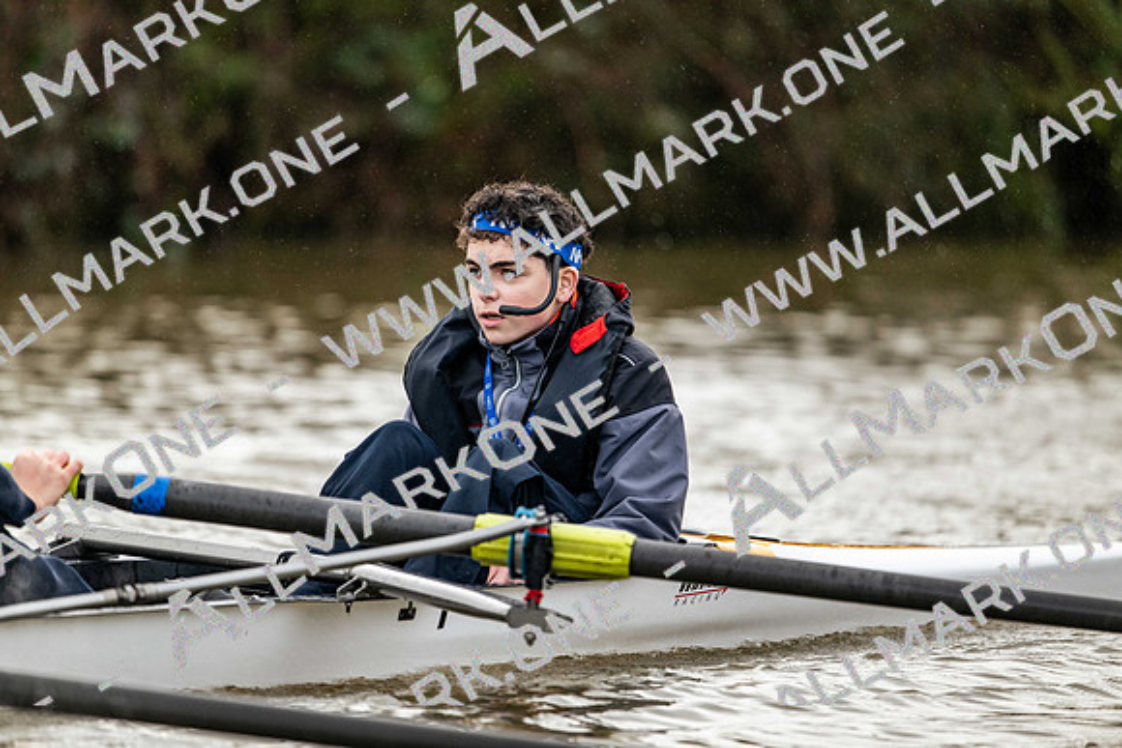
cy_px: 374
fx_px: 12469
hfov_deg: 5.2
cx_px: 561
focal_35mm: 400
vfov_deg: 3.4
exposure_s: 1/1600
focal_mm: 400
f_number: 4.5
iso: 1250
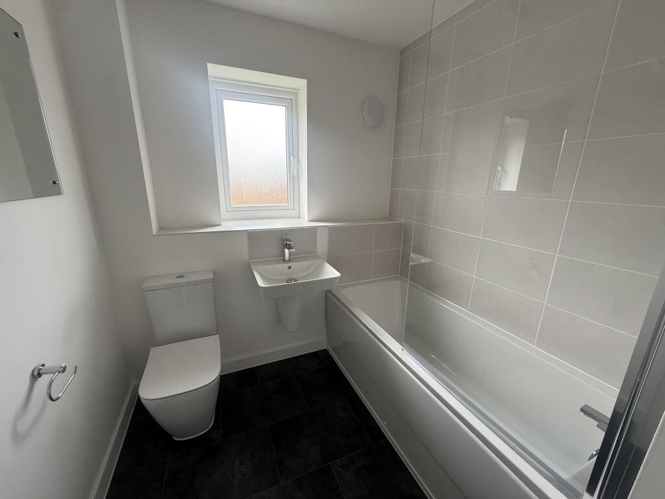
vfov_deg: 85.7
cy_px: 250
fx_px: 269
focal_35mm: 14
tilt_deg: -15.2
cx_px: 332
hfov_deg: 102.1
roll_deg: -0.9
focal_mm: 2.22
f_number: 2.2
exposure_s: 1/99
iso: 100
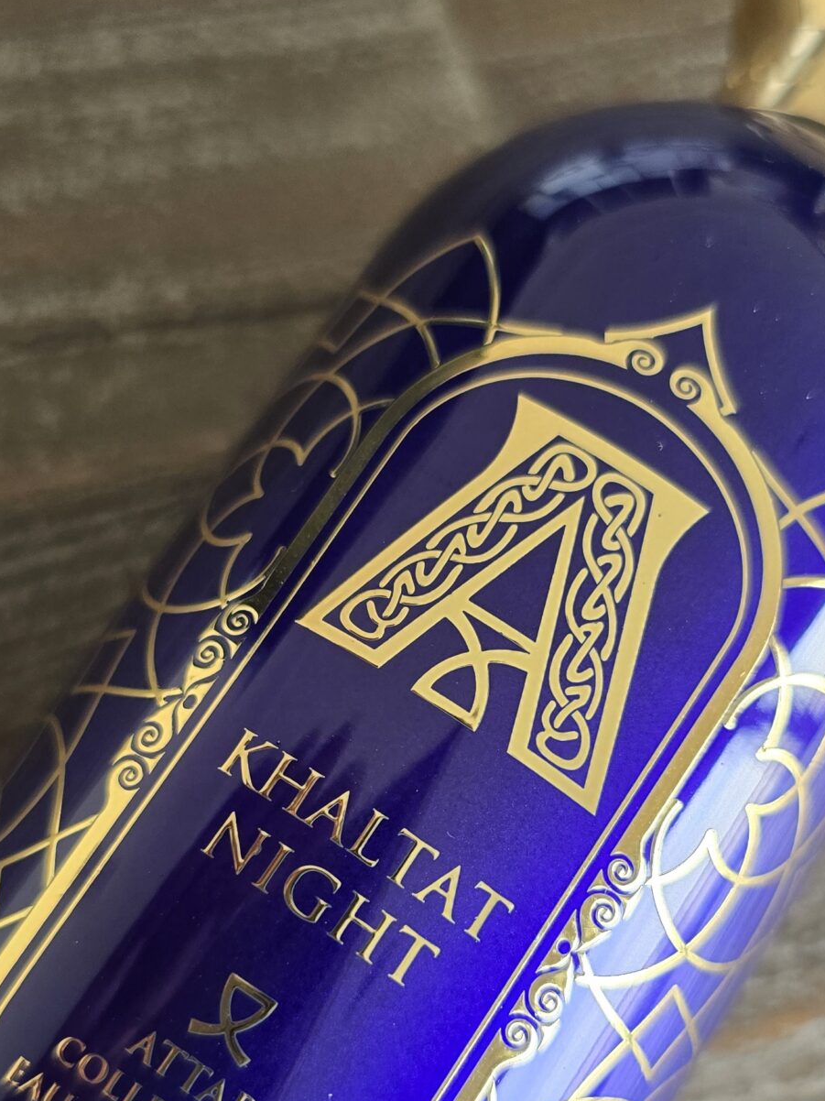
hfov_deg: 29.7
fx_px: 1558
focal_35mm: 49
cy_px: 742
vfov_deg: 38.4
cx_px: 421
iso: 160
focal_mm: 6.3
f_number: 1.7
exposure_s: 1/182
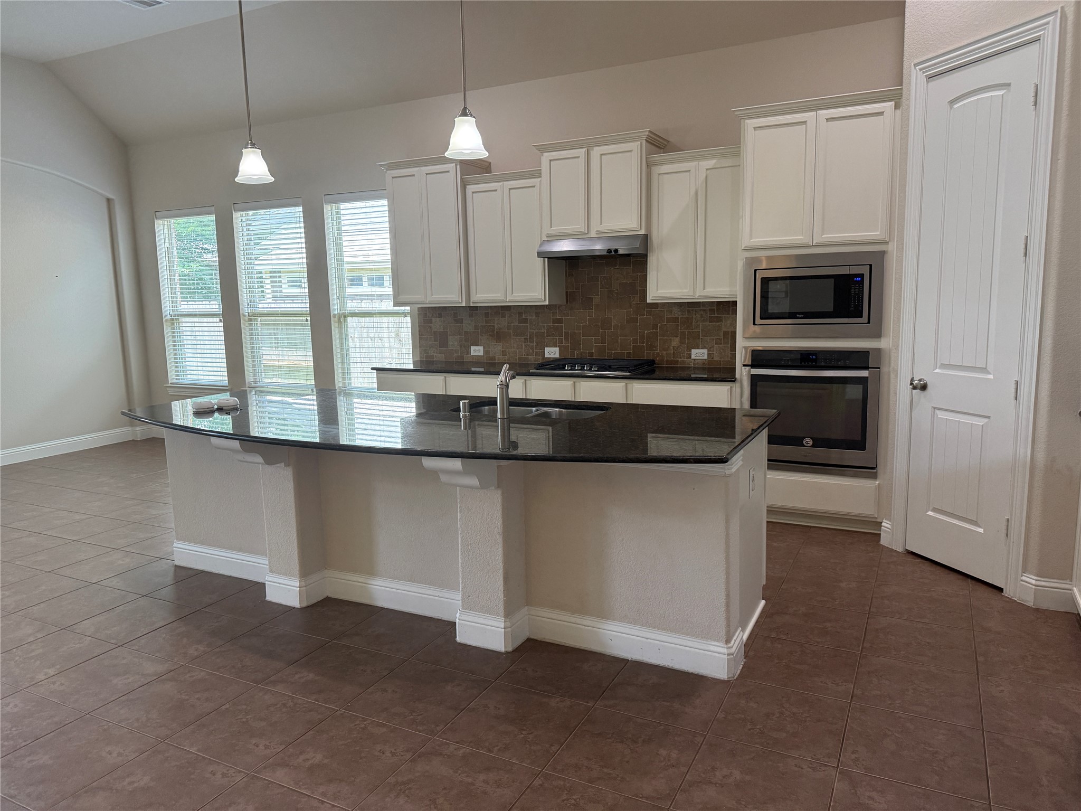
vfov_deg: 56.8
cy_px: 406
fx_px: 749
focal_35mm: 24
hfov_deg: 71.6
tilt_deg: -7.8
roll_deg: +1.5
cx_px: 540
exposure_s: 1/120
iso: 320
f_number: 1.78
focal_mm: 6.76
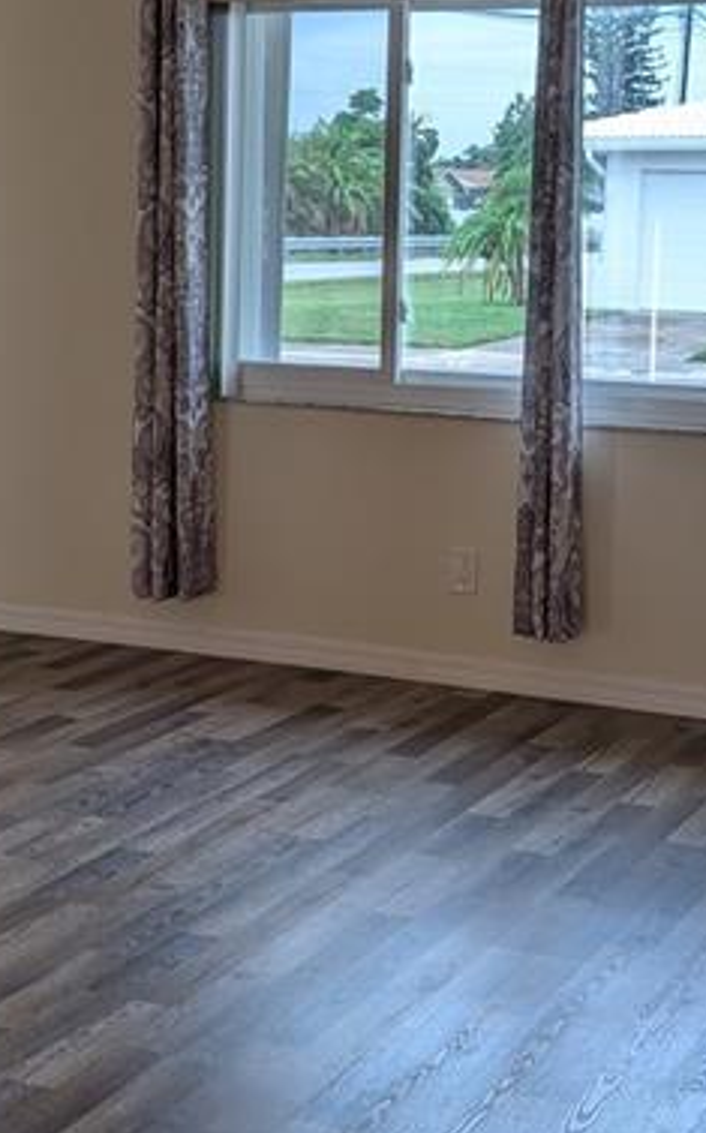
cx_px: 240
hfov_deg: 18.8
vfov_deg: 29.5
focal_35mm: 69
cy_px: 331
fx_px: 2128
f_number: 1.68
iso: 30
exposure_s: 1/60
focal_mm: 6.9
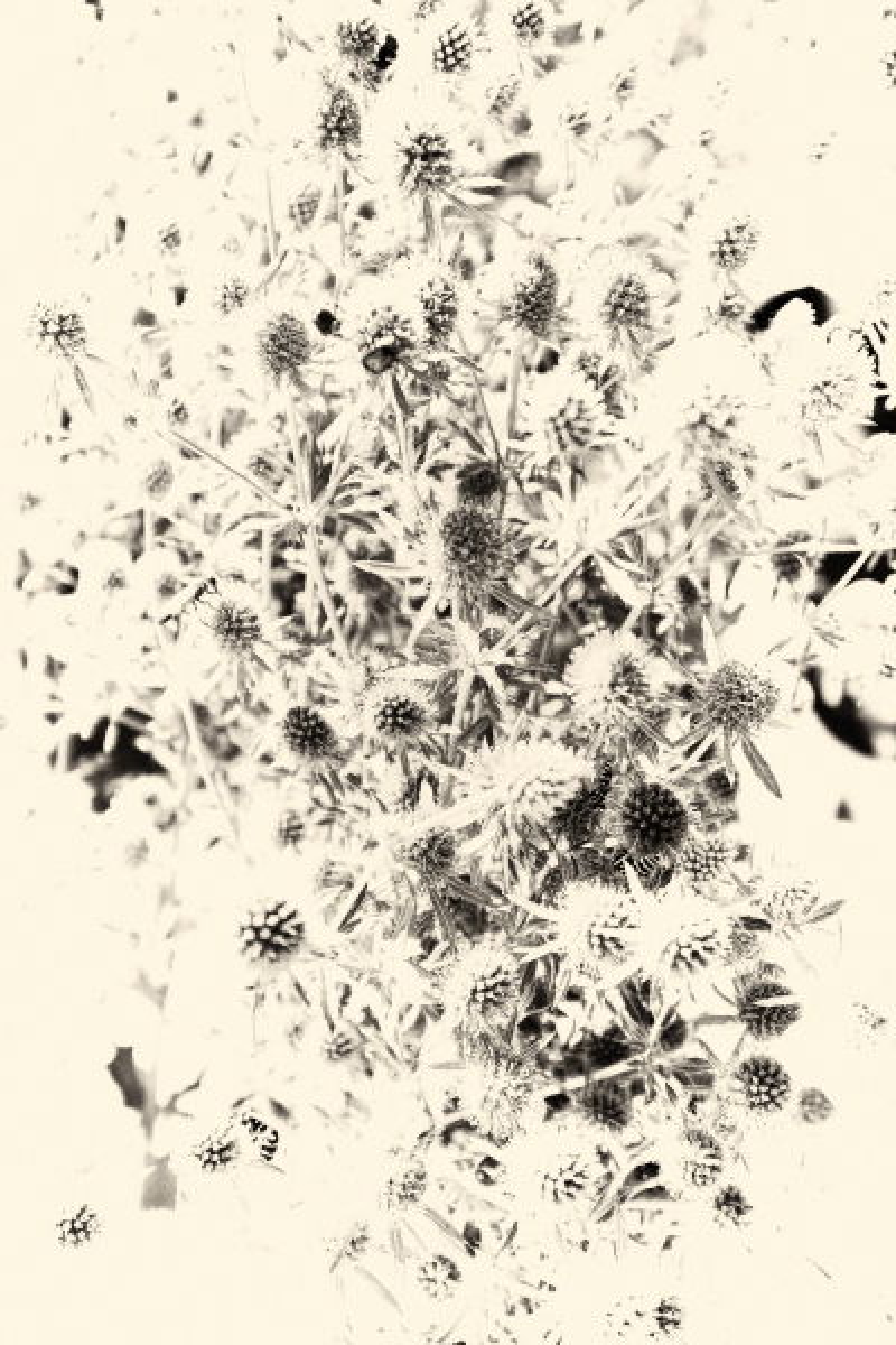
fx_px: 1344
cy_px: 672
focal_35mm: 36
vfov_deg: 53.1
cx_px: 448
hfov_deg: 36.9
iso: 200
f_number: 4
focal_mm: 24
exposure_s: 1/1250
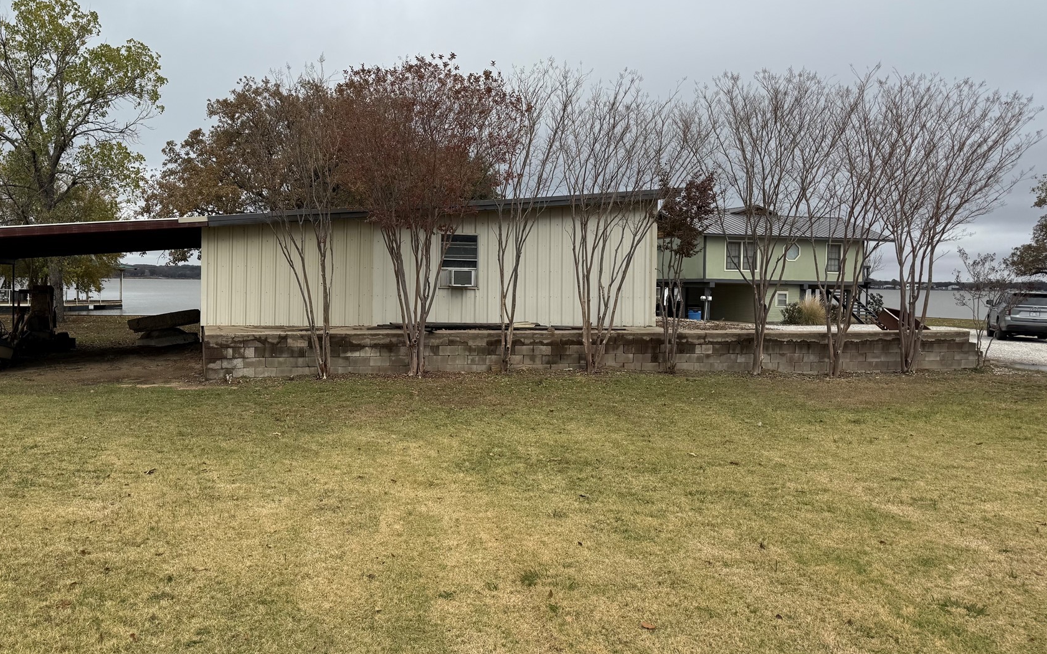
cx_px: 426
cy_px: 288
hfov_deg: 60.8
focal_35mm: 31
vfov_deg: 40.5
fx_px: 884
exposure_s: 1/4975
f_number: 1.78
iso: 80
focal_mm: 6.76
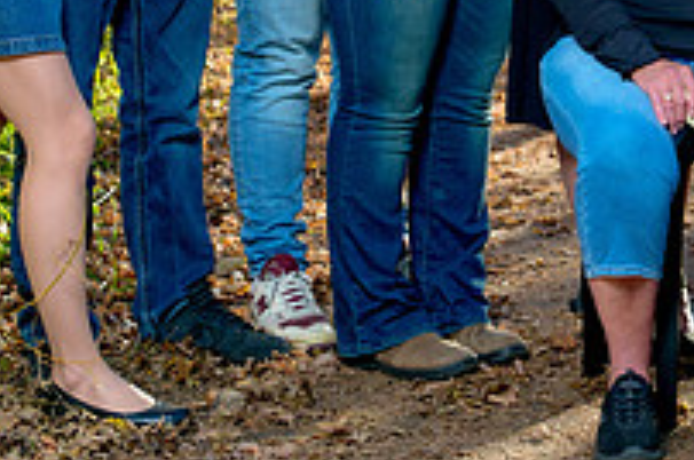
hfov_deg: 11.7
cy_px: -215
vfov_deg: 7.7
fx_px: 3349
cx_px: 652
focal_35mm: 174
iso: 640
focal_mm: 56
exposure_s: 1/160
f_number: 4
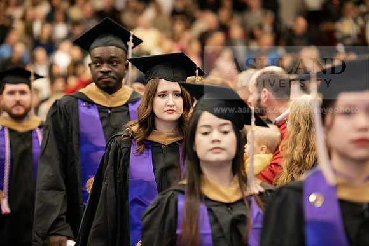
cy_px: 123
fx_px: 1435
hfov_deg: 14.7
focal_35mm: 140
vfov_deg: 9.8
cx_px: 184
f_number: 3.2
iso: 2500
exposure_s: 1/200
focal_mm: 140
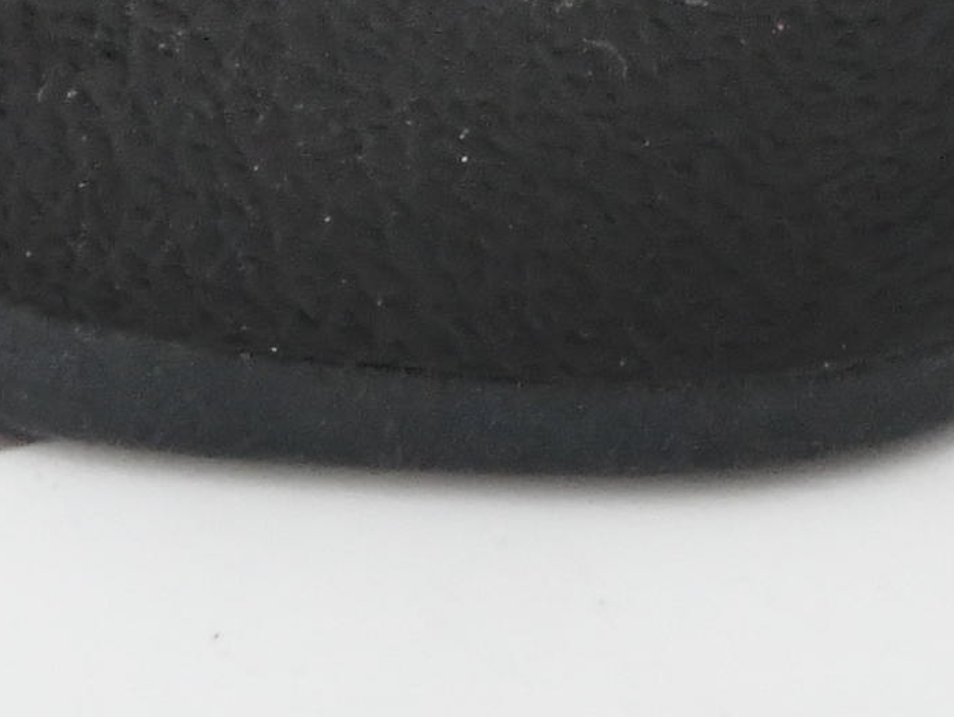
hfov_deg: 1.9
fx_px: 28203
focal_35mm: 1023
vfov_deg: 1.4
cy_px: -1888
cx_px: 2028
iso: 3200
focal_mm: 120
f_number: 14
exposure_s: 1/160
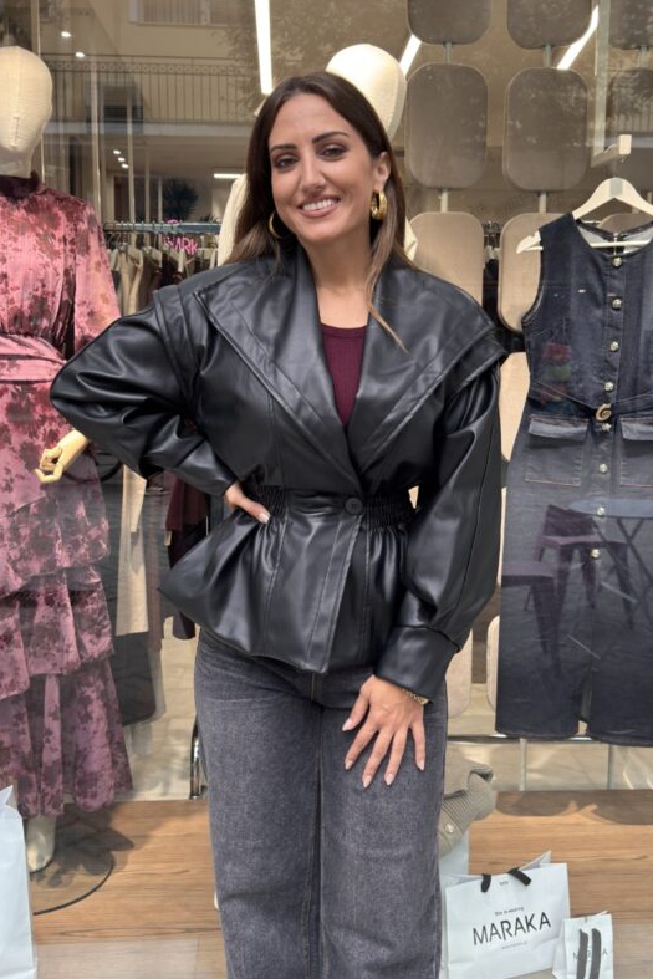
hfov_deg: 36.0
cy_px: 484
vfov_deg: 51.9
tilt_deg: -6.5
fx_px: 1006
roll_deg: -1.4
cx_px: 318
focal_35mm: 37
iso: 80
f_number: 1.78
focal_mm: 6.76
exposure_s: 1/216
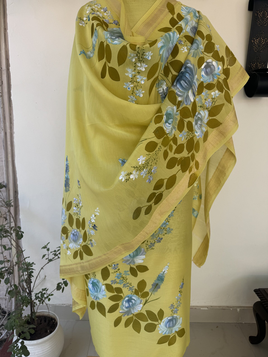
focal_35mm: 24
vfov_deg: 71.6
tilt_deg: -11.3
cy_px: 178
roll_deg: -1.0
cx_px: 134
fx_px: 248
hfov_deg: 56.8
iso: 64
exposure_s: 1/249
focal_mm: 6.76
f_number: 1.78
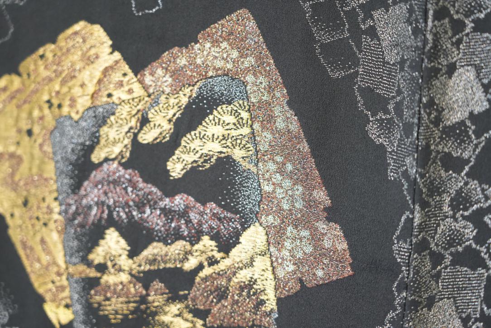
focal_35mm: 98
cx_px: 246
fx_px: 1337
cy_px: 164
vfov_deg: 14.0
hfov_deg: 20.8
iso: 4000
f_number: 4
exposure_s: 1/100
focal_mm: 98
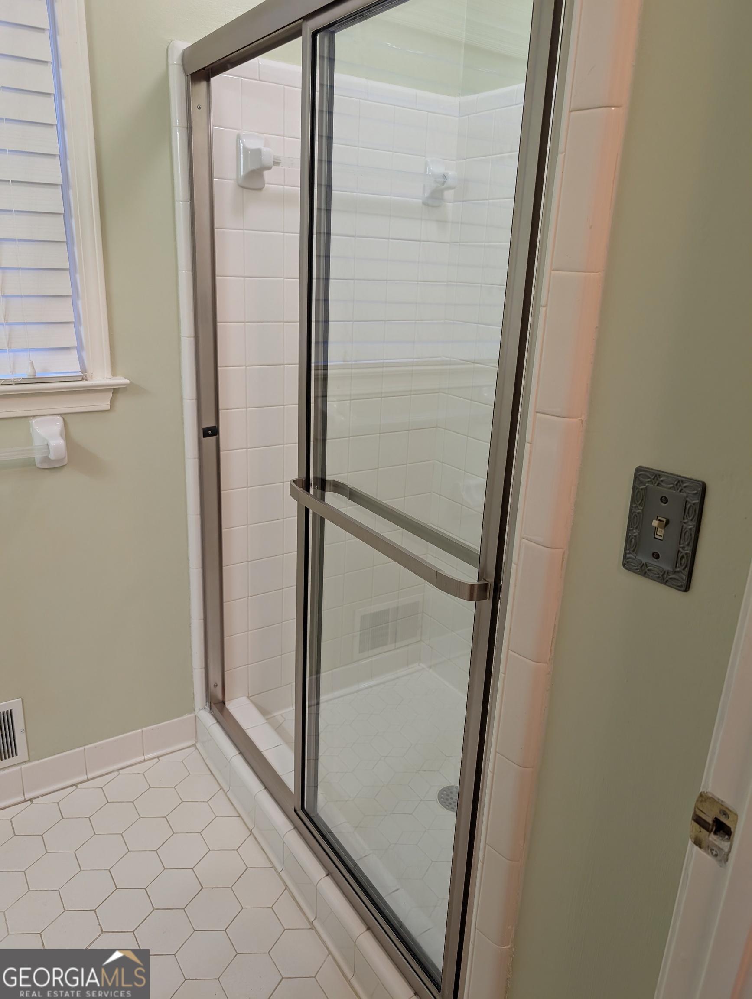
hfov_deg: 56.9
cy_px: 500
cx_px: 376
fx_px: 693
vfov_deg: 71.5
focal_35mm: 24
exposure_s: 1/120
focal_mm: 6.9
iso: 260
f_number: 1.68
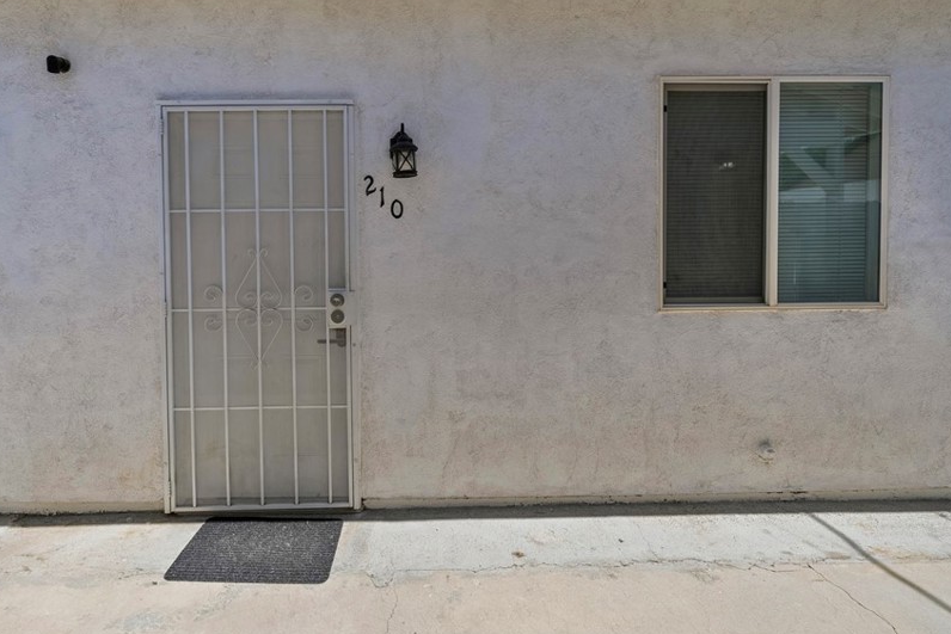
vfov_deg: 66.9
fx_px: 476
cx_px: 404
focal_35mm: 18
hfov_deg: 89.3
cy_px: 263
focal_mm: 14
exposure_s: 1/200
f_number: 9
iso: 100
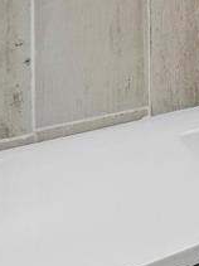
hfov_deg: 11.9
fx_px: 537
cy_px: -84
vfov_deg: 24.2
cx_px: 577
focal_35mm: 70
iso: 400
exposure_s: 1/15
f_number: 8
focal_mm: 10
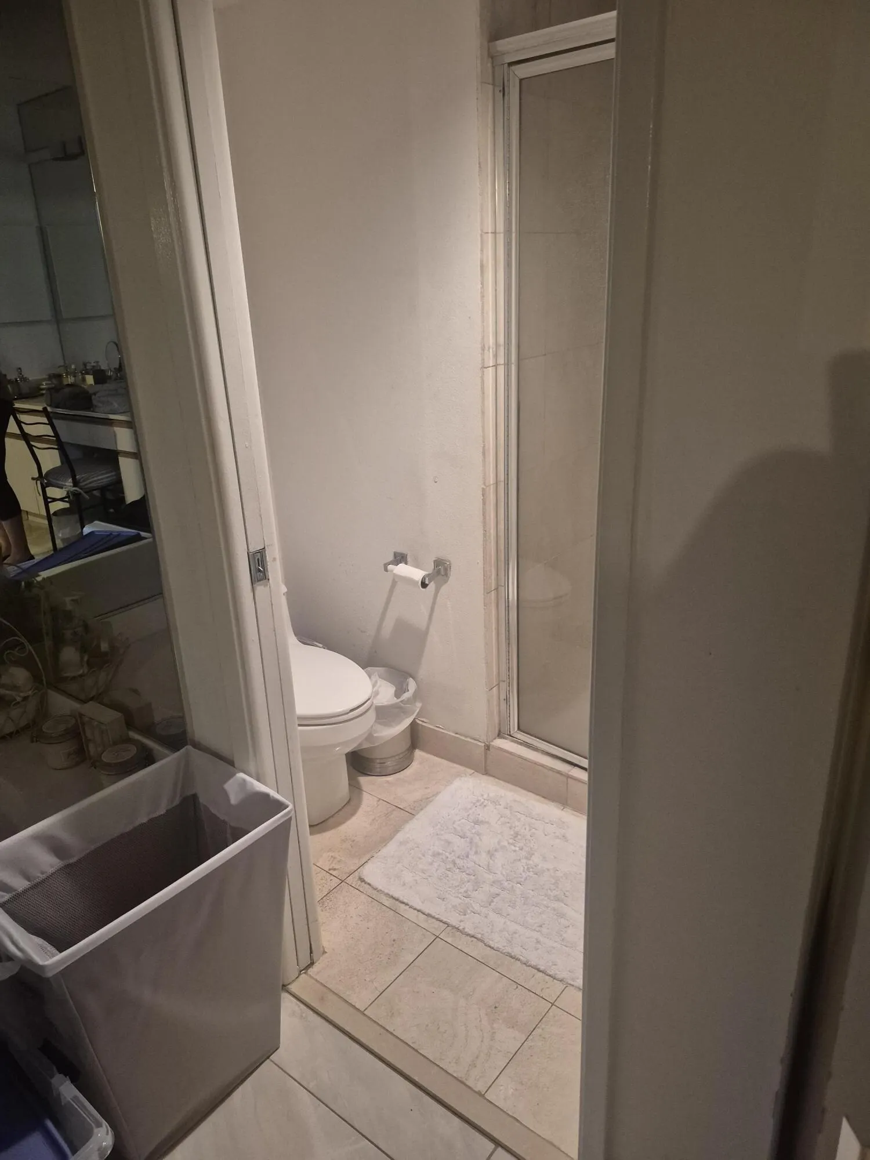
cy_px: 580
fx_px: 771
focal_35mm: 23
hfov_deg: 58.9
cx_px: 435
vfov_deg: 73.9
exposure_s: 1/120
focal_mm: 5.4
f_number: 1.8
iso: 1000
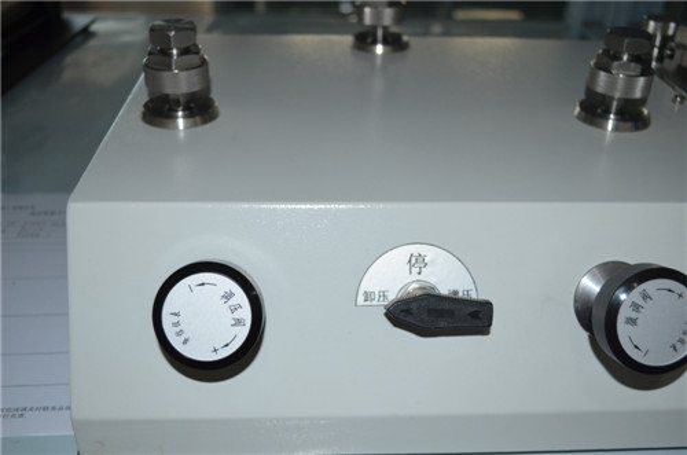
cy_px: 228
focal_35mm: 39
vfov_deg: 34.1
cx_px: 344
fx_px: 743
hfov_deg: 49.6
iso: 720
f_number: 4.2
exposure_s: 1/60
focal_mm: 26
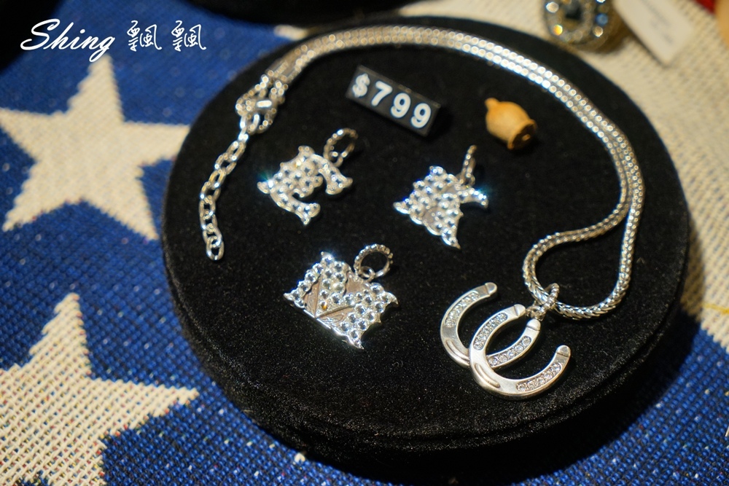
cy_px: 243
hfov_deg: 29.2
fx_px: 1397
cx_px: 364
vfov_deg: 19.7
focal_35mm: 69
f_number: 5
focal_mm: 69
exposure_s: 1/250
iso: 1000
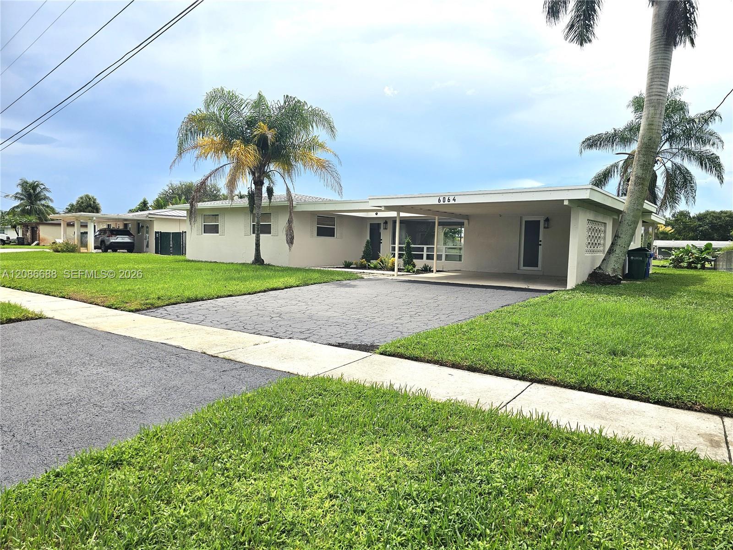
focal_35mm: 23
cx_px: 366
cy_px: 275
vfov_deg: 58.9
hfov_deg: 73.9
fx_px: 487
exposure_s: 1/978
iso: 10
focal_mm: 6.3
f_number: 1.7
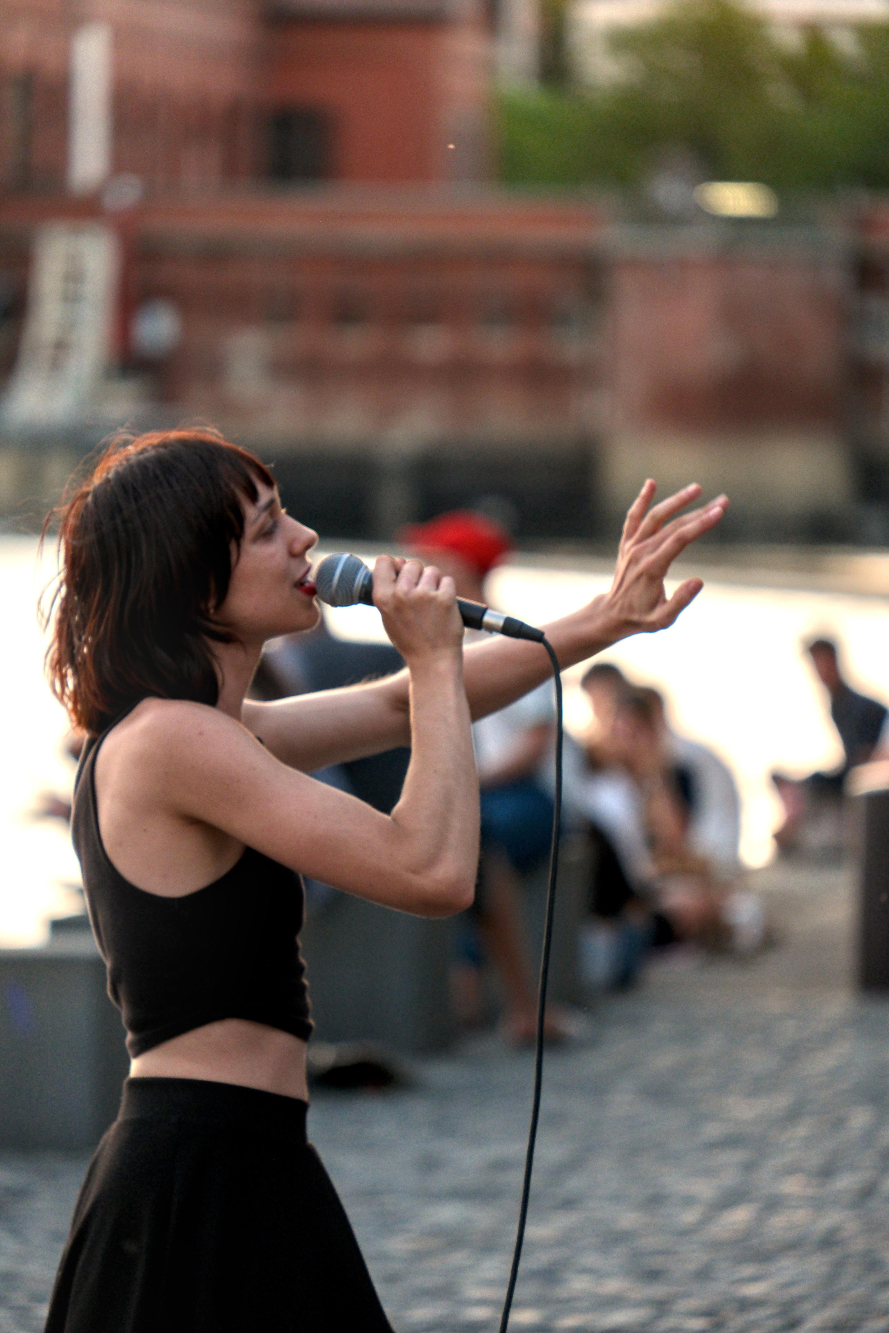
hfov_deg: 4.6
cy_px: 666
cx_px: 444
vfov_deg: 6.9
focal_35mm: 300
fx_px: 11112
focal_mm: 200
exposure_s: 1/320
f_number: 4.8
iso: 1000
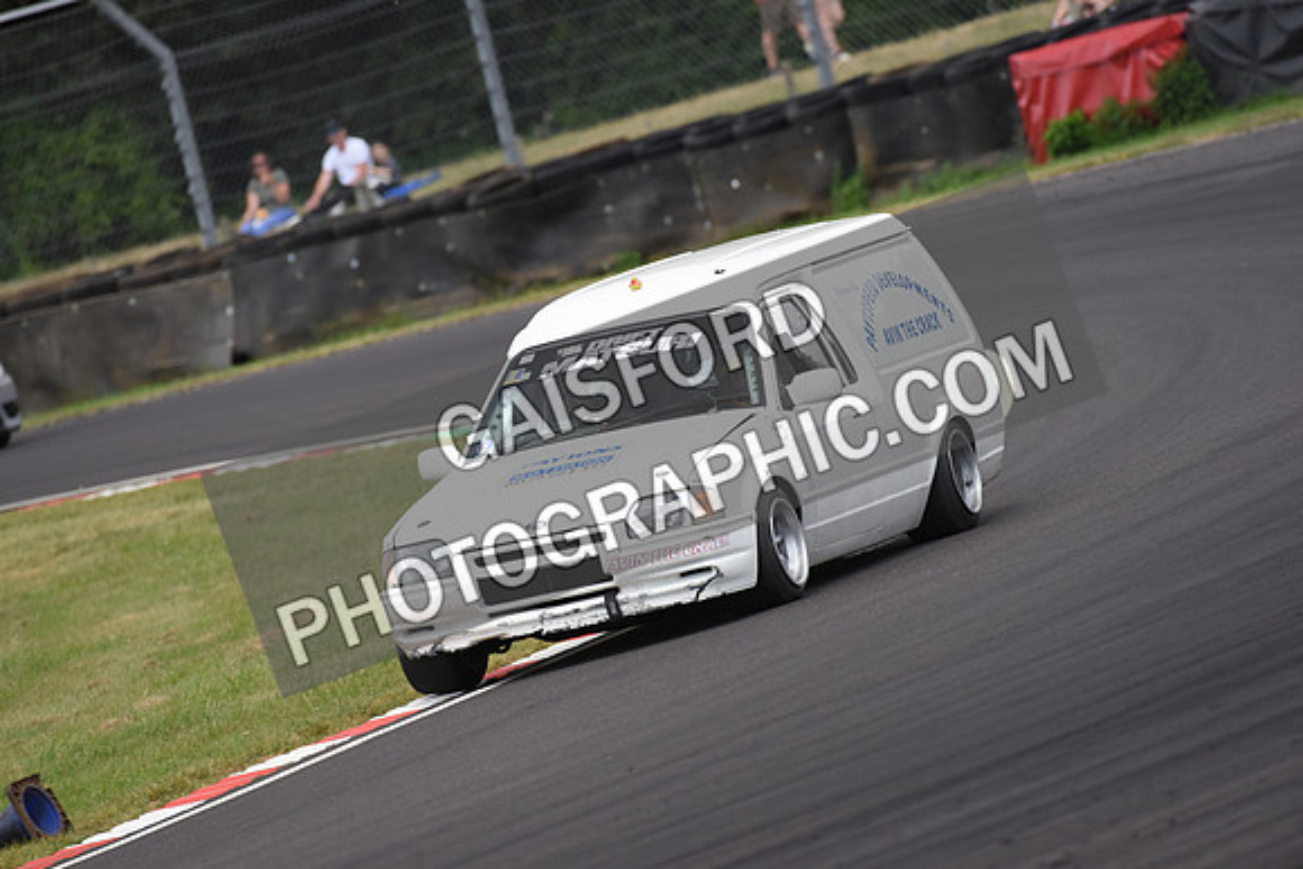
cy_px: 434
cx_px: 652
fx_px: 14480
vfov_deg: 3.4
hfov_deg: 5.2
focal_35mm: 400
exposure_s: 1/1000
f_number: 5.6
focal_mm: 400
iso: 1100
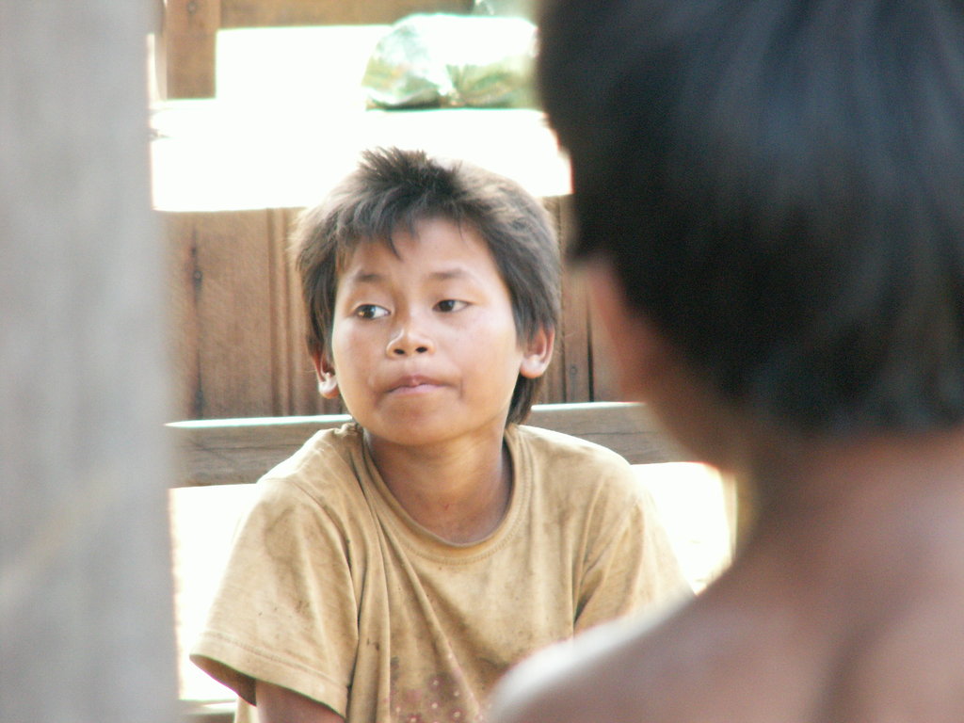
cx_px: 482
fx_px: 11696
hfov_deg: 4.7
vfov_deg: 3.5
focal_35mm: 420
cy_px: 362
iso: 160
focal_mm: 69.45
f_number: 4.5
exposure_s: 1/50
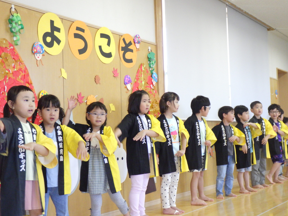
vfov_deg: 23.7
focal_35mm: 62
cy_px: 108
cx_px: 144
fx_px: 516
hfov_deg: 31.2
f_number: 4.6
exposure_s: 1/80
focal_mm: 11.1
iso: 800
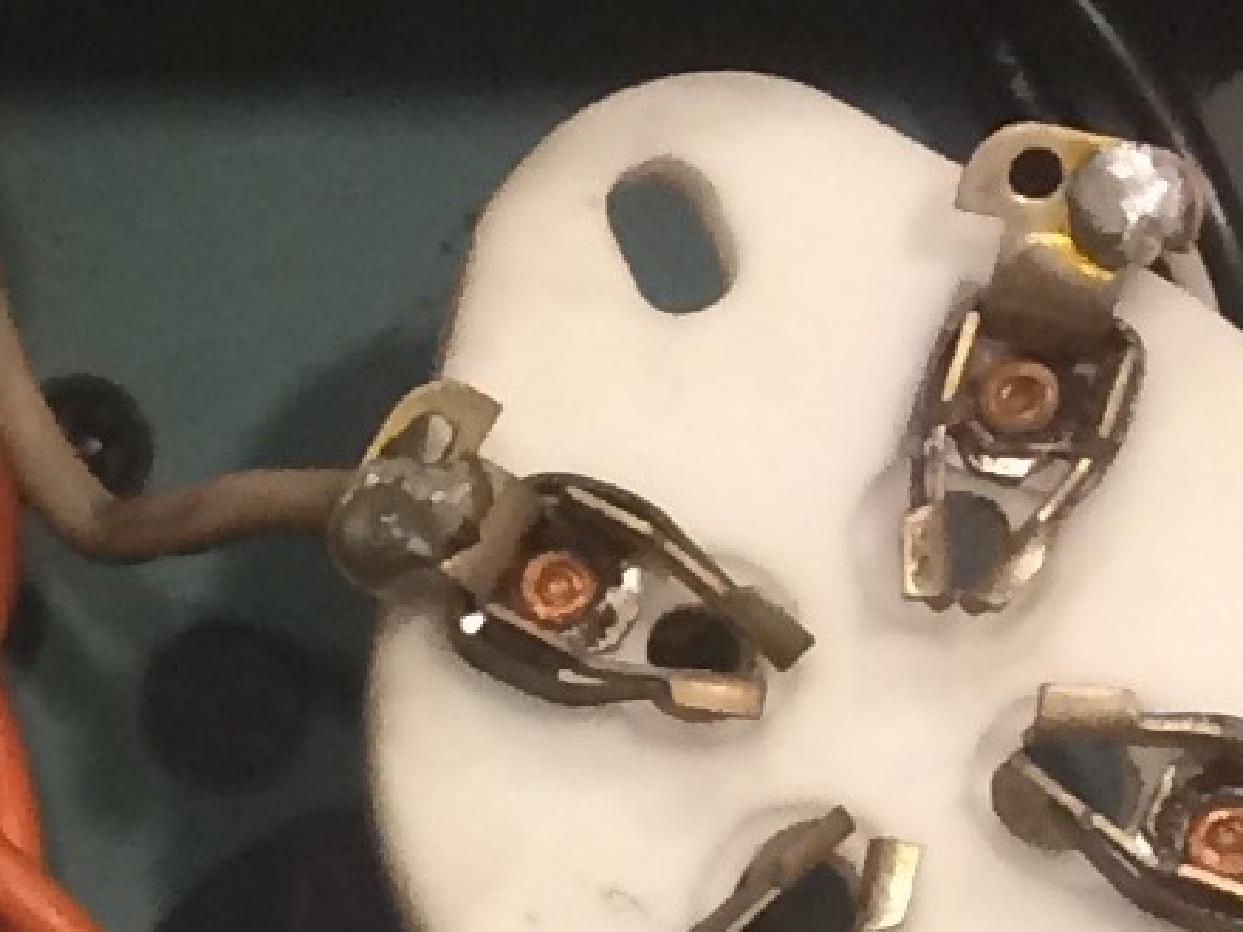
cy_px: 1760
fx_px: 7720
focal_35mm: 215
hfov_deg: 8.4
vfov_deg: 6.7
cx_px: -1766
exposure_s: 1/33
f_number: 2.2
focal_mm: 4.15
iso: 160
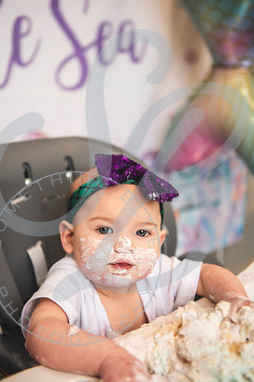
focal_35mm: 53
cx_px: 117
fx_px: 561
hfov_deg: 25.5
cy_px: 187
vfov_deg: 37.5
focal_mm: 48
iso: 250
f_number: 2.8
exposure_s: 1/160
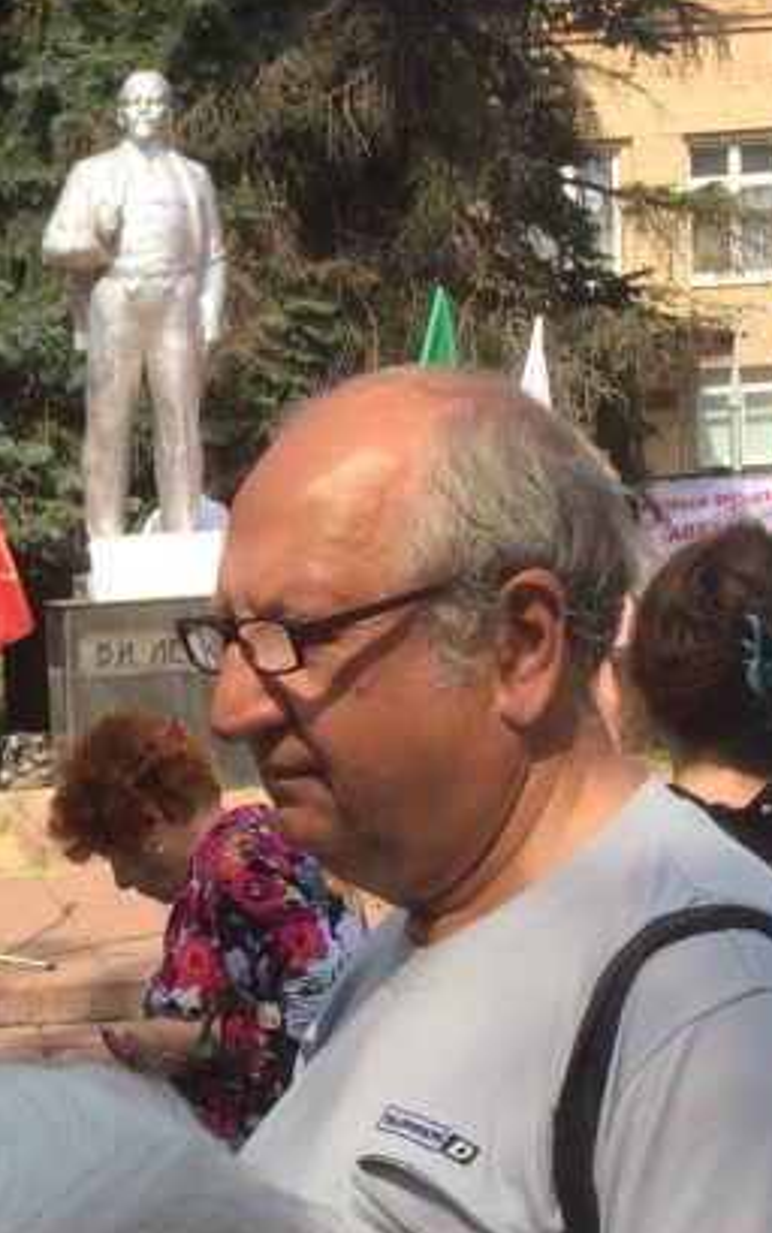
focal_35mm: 77
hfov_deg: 16.5
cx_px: -54
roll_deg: +0.3
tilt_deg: -10.6
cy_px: 880
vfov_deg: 26.5
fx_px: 2589
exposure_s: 1/1172
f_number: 2.2
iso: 32
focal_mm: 4.15
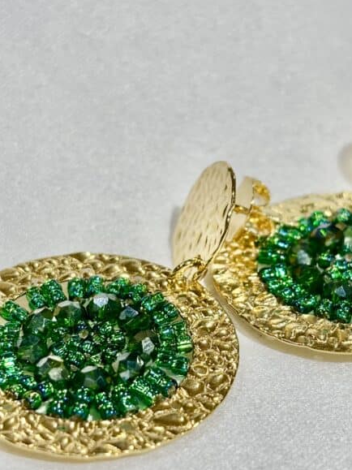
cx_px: 220
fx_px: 1248
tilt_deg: -25.5
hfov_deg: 16.0
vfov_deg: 21.3
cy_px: 258
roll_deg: +1.4
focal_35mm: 92
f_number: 1.6
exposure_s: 1/250
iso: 32
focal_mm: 5.96
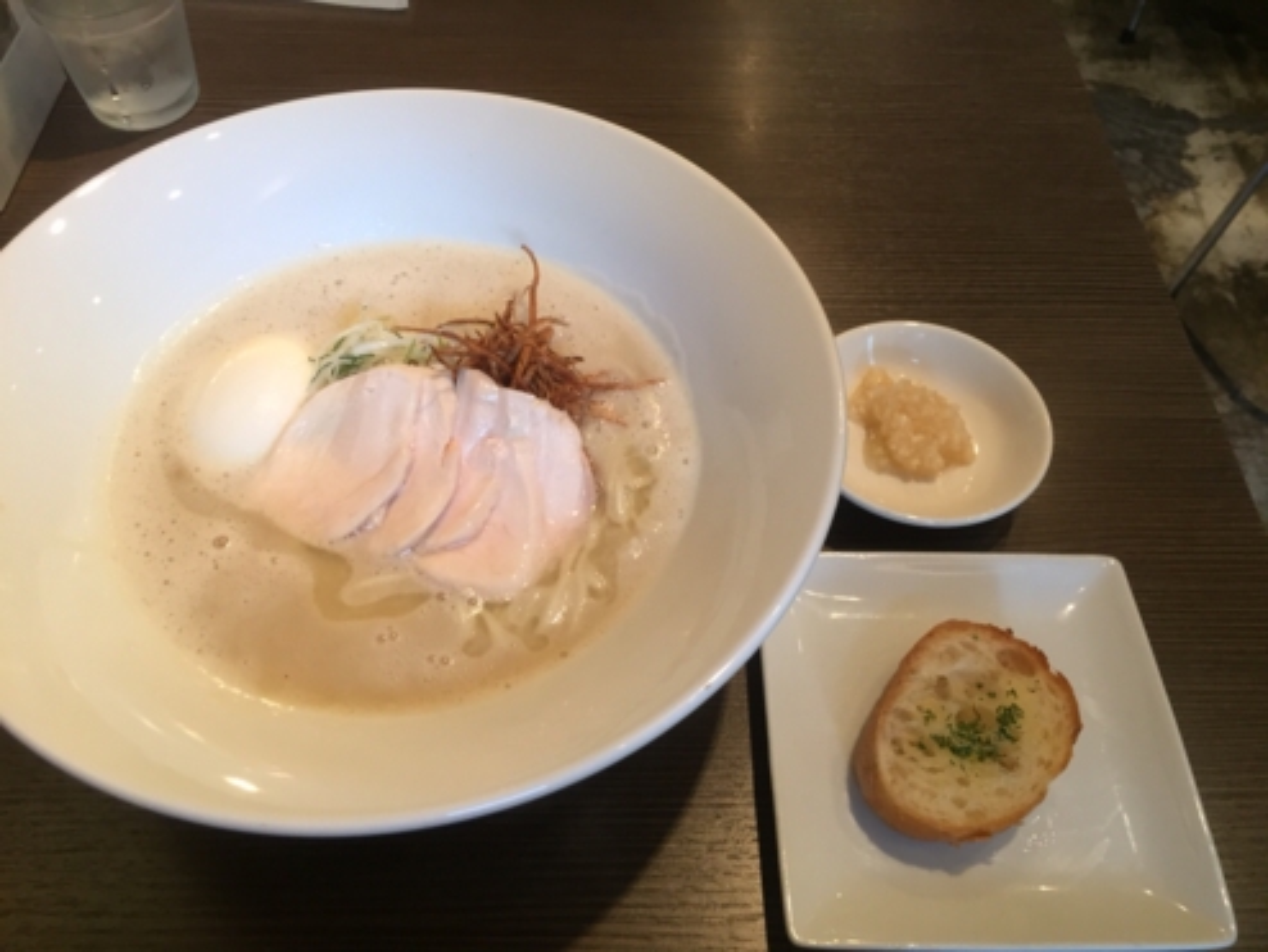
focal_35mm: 29
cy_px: 476
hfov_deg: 61.6
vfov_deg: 48.3
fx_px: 1063
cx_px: 634
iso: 100
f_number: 2.2
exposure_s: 1/33
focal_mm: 4.15
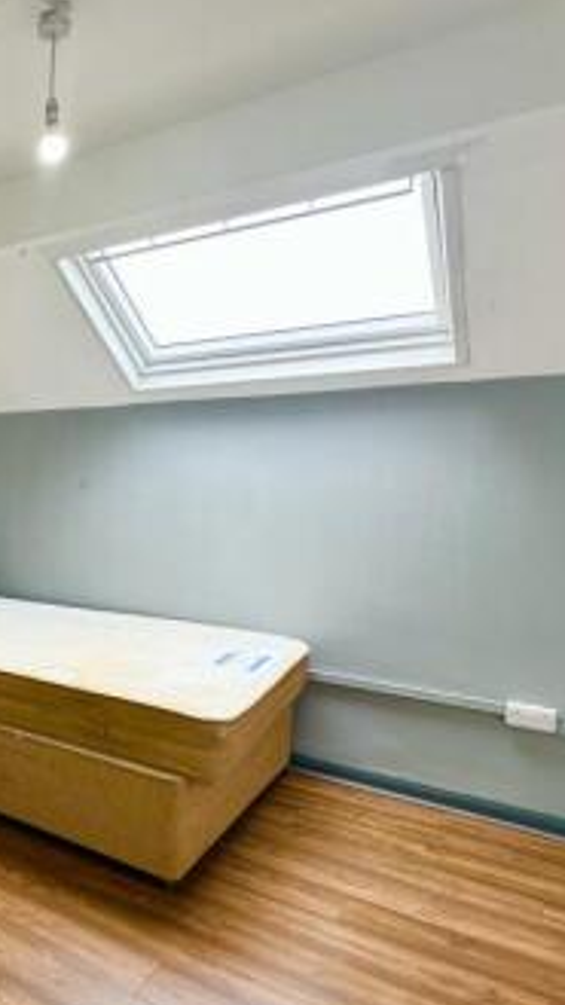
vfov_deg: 69.7
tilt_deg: -6.1
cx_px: -105
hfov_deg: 34.6
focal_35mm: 27
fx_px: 719
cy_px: 545
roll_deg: -1.1
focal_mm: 2.22
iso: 80
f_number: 2.2
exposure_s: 1/99
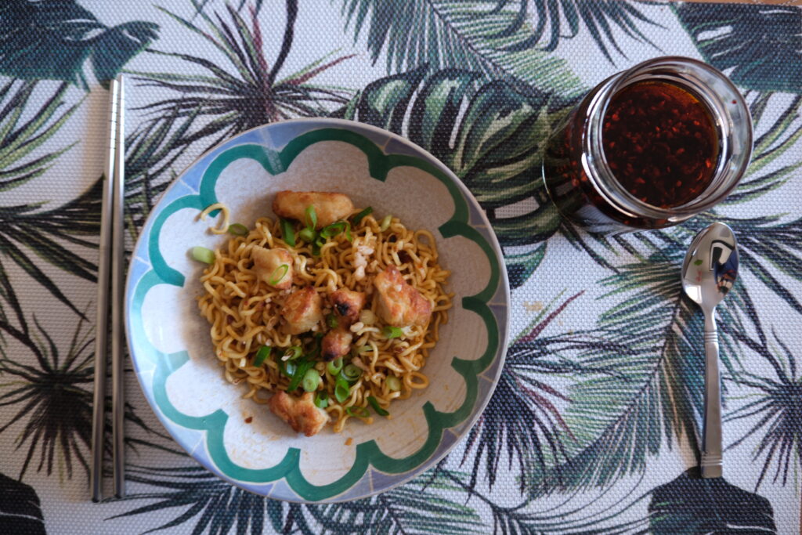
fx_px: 624
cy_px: 268
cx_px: 401
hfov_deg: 65.5
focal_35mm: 28
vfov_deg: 46.4
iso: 320
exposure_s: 1/9
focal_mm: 18.5
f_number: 3.5
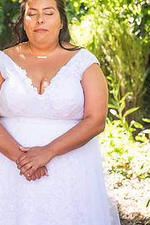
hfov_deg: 12.1
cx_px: 40
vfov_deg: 18.0
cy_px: 60
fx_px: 706
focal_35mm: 113
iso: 640
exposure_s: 1/500
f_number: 4
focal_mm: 70
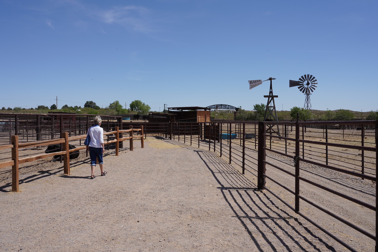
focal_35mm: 34
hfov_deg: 55.8
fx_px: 357
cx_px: 189
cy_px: 126
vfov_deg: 38.9
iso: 100
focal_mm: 34
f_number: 18
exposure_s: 1/100
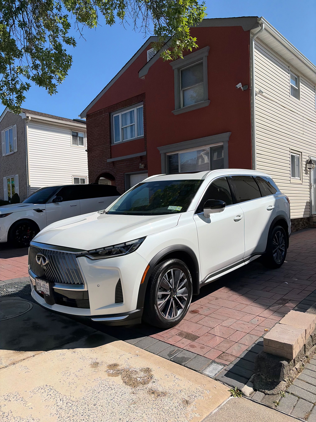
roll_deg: +0.7
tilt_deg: +0.1
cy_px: 211
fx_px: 316
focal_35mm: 26
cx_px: 158
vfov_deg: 67.3
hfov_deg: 53.1
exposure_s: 1/18519
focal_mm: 5.96
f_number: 1.6
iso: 200
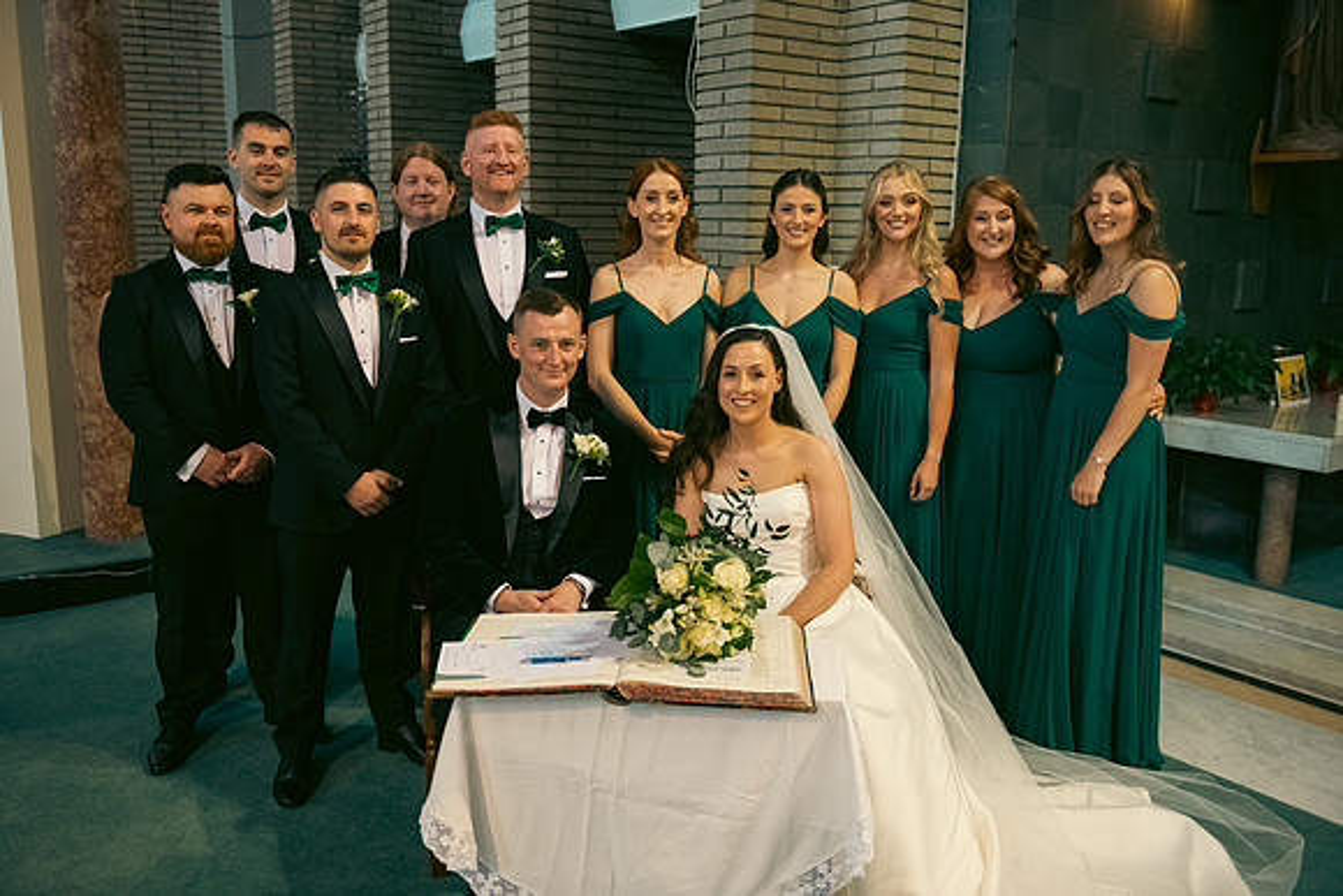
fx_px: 1194
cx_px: 672
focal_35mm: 32
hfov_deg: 58.7
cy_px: 448
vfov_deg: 41.1
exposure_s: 1/160
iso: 1000
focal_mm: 32
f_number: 3.5
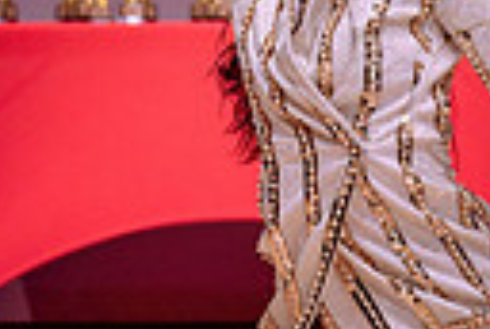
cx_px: 107
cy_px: 216
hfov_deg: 5.4
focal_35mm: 380
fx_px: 5184
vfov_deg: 3.6
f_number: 2.8
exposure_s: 1/400
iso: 1600
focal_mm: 70
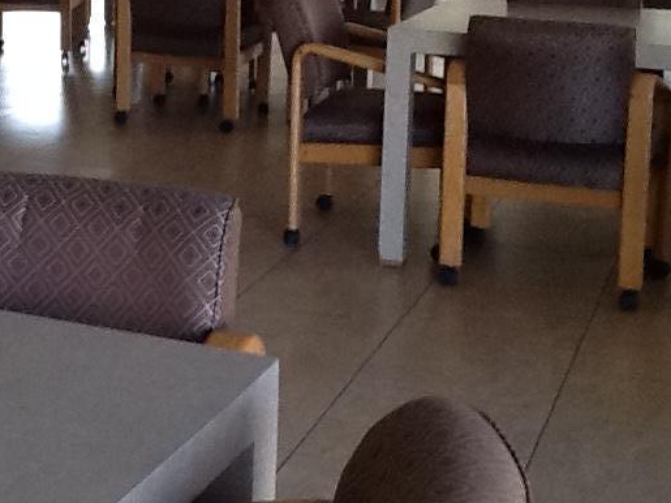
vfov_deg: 17.8
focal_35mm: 82
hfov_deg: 23.3
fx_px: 1589
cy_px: 76
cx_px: 90
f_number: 2.4
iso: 100
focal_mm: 2.03
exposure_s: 1/30
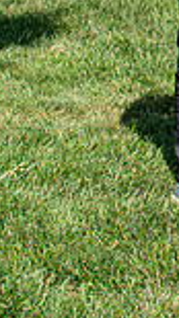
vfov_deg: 15.8
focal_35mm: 130
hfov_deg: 8.8
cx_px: 355
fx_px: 1099
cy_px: -70
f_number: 8
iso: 100
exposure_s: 1/125
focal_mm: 24
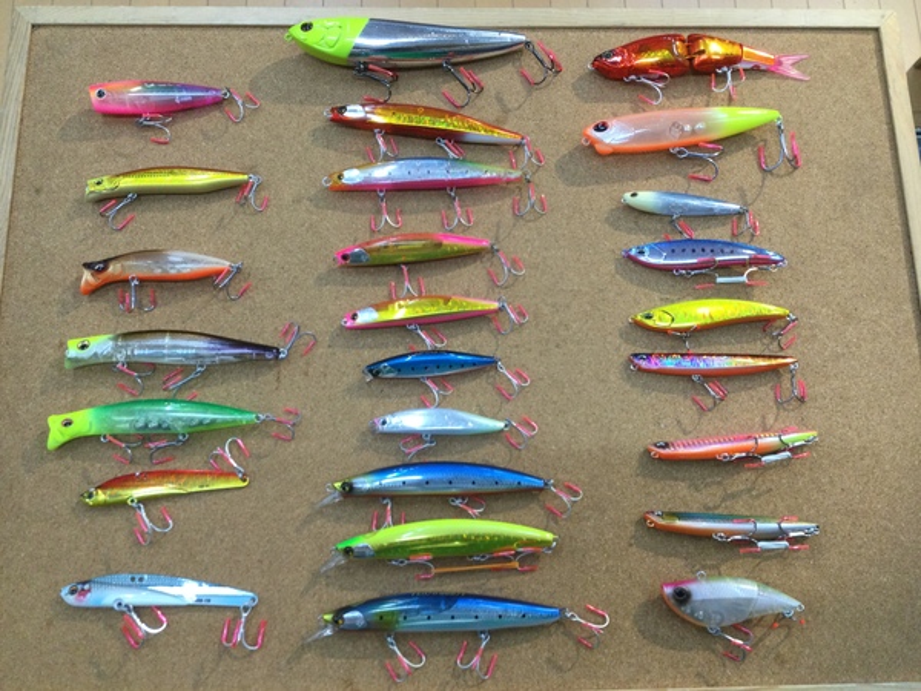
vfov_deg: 45.4
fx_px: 825
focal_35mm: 31
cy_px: 346
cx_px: 460
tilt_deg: -77.0
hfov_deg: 58.4
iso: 25
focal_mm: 3.3
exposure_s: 1/30
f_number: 2.4
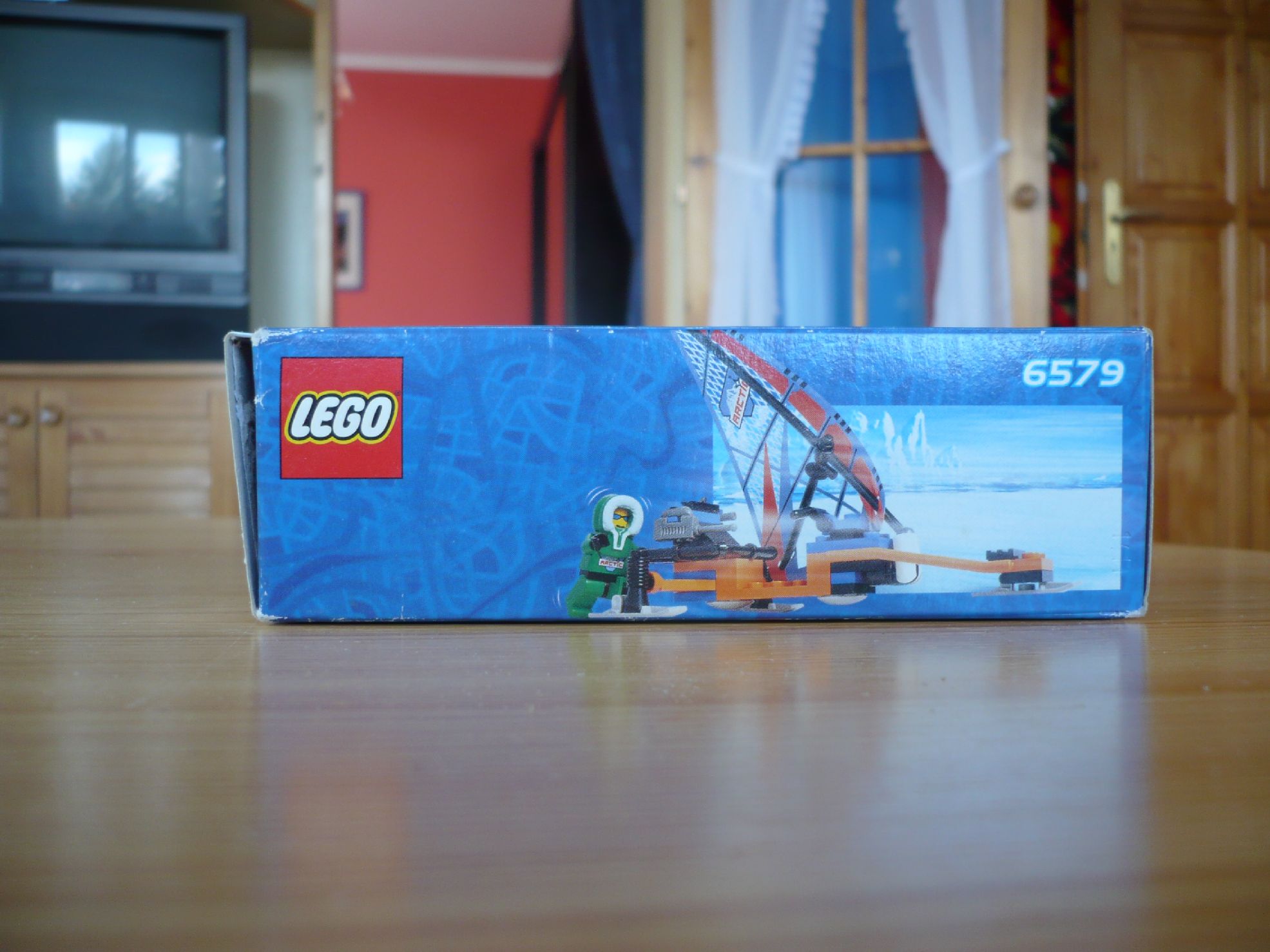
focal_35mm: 35
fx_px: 1284
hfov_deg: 52.6
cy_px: 476
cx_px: 635
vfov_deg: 40.7
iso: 100
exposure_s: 1/25
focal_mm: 5.8
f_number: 2.8
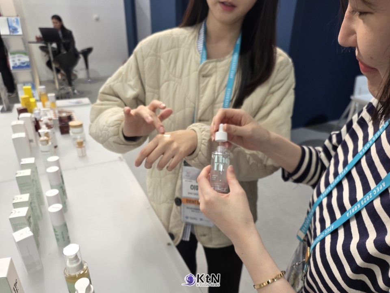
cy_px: 146
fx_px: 259
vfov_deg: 58.9
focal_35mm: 23
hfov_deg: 73.9
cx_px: 195
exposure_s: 1/120
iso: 80
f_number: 1.7
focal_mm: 6.25
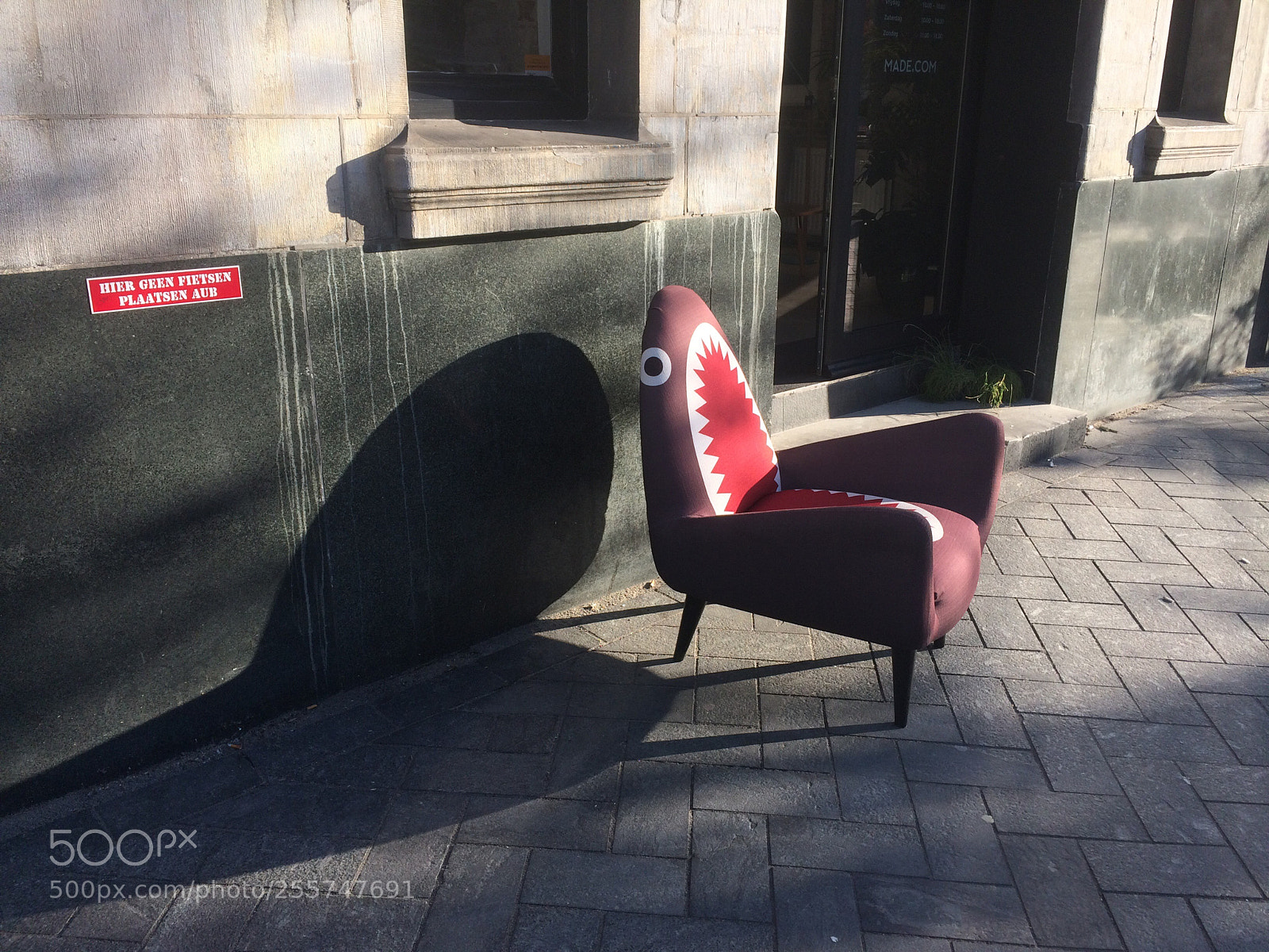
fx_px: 1063
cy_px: 476
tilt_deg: -22.4
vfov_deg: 48.2
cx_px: 634
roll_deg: -1.2
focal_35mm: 29
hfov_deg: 61.7
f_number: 2.2
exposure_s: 1/651
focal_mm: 4.15
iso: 32
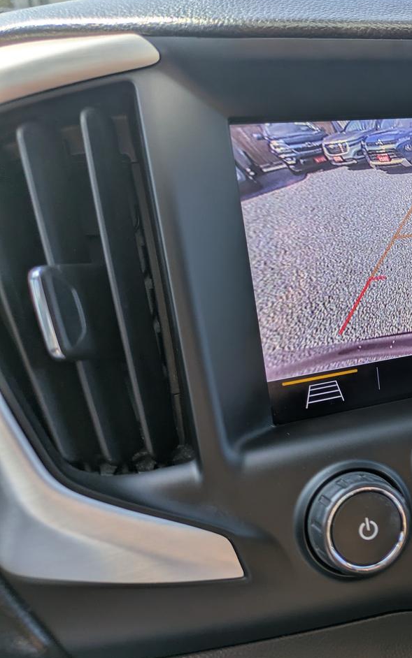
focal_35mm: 36
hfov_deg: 31.6
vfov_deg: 54.0
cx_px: 447
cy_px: 326
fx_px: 647
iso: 34
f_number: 1.89
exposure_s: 1/380
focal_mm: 5.43
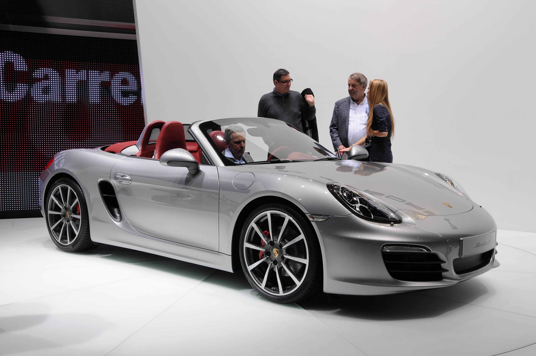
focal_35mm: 40
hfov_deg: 48.0
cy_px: 178
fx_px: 602
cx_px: 268
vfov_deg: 32.9
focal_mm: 27
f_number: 9.5
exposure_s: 1/350
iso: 400
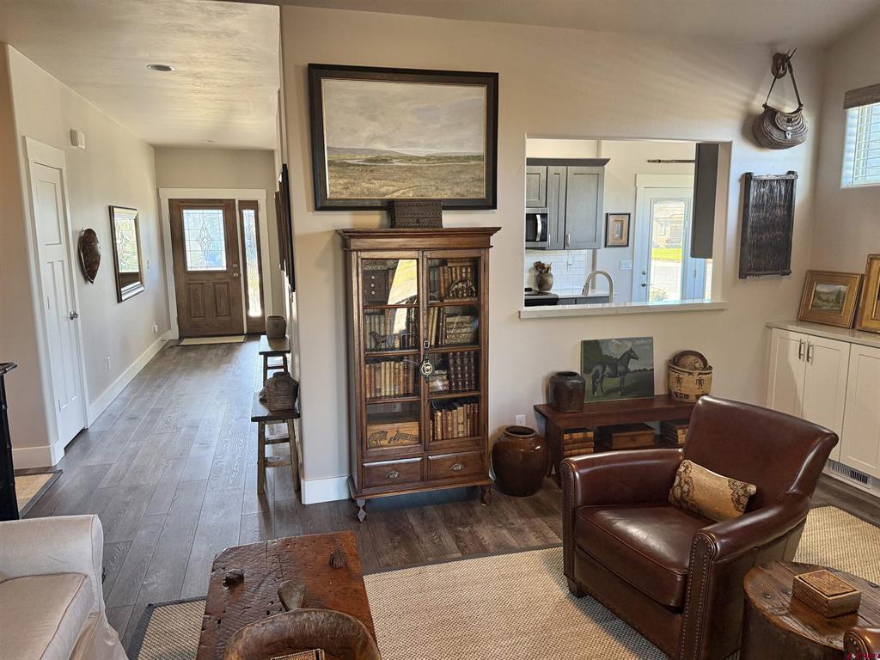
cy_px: 330
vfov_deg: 56.8
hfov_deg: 71.6
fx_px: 610
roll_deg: +0.3
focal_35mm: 24
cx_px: 440
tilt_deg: -8.4
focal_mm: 6.76
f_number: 1.78
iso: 320
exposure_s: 1/120
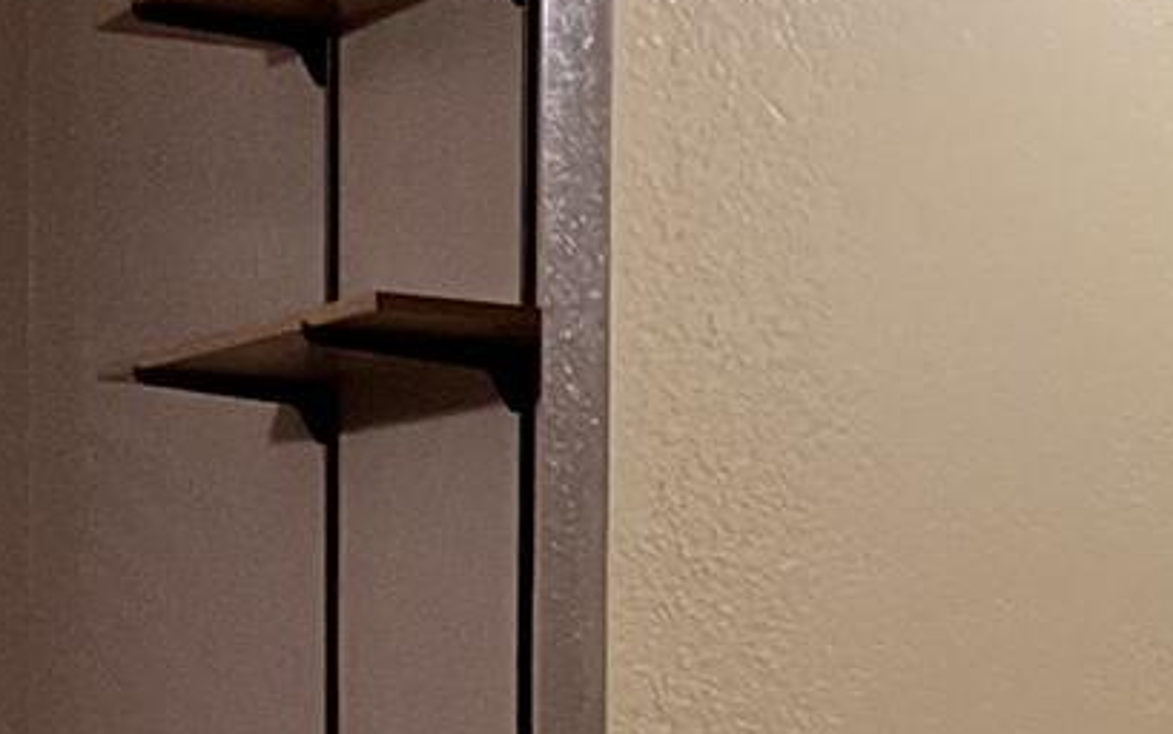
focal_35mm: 154
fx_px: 4925
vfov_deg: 8.1
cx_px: 1795
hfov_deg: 12.8
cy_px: 1471
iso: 160
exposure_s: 1/60
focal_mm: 3
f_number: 1.8
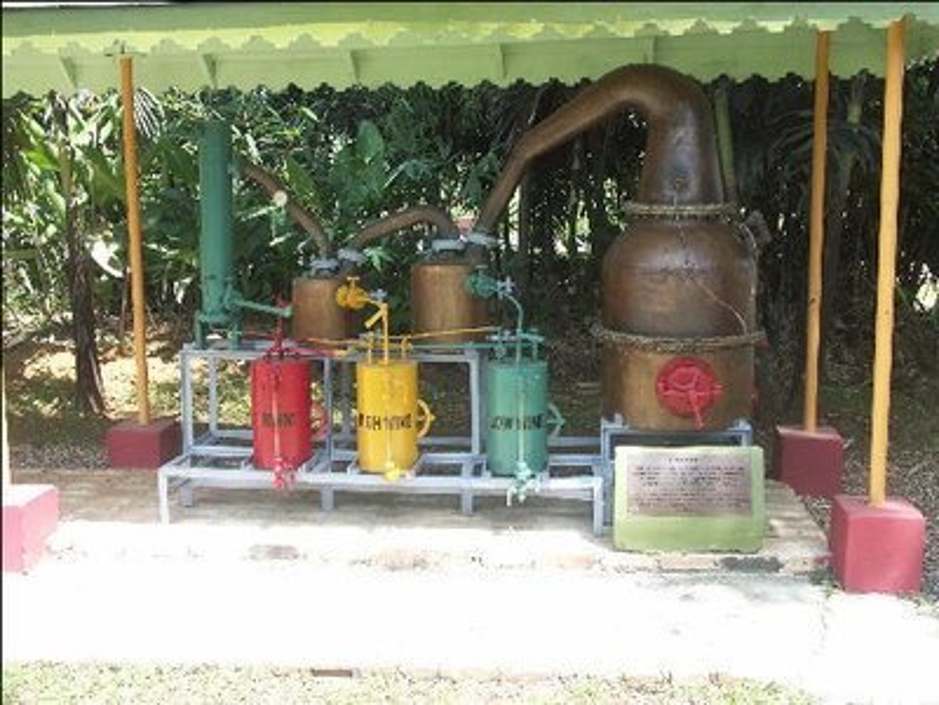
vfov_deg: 39.7
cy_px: 352
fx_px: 977
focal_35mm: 36
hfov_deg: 51.4
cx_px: 470
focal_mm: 9.36
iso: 100
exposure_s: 1/125
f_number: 5
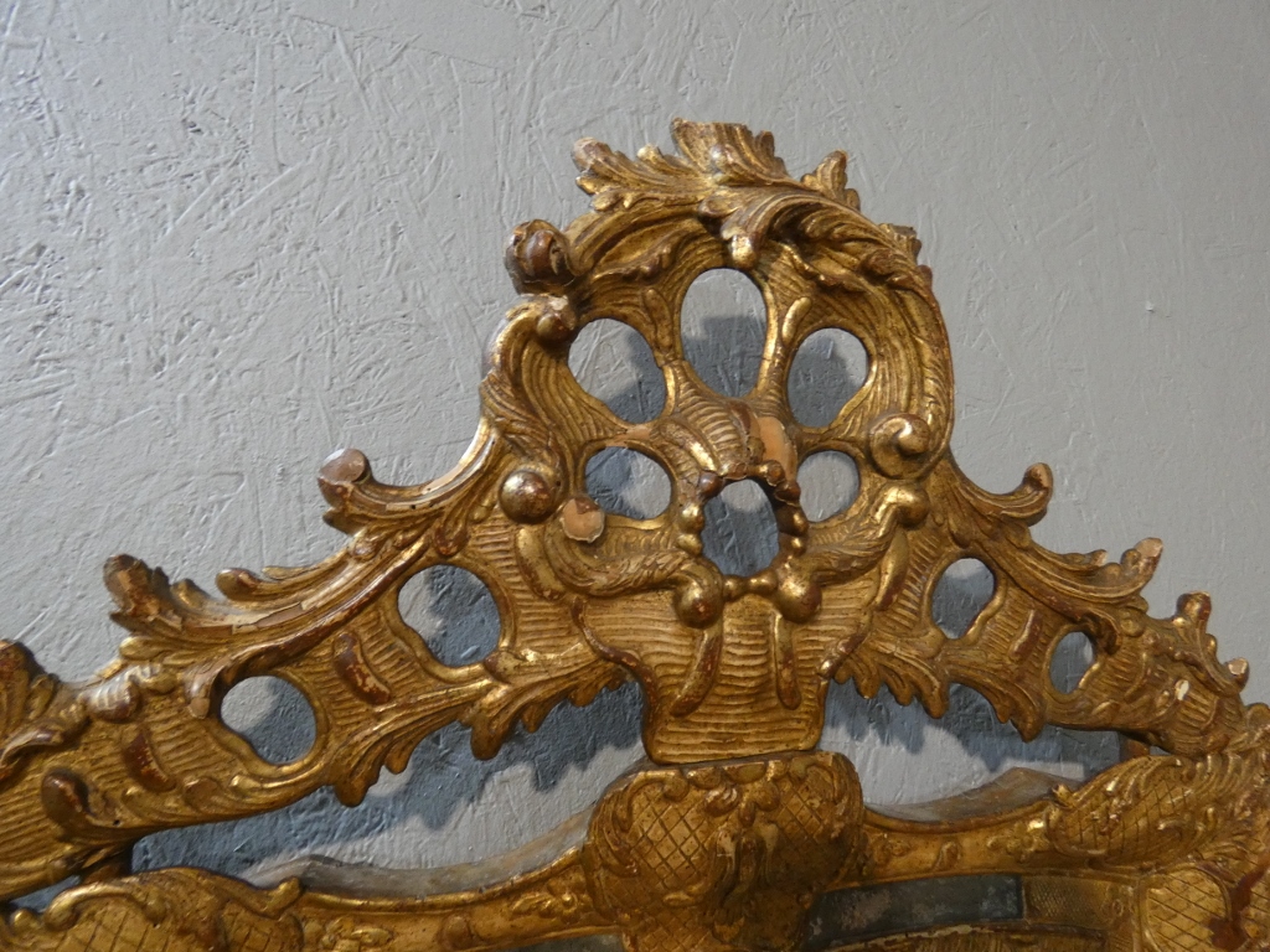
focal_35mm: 20
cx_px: 635
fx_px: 734
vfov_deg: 66.0
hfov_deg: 81.7
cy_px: 476
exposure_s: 1/125
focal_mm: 3.6
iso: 500
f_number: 2.8
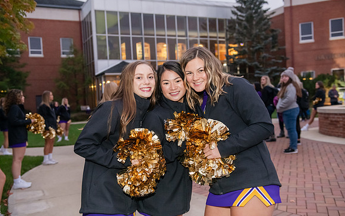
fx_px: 367
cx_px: 172
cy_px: 114
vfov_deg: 32.8
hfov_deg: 50.4
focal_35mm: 39
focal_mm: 38
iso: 2500
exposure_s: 1/60
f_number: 3.5
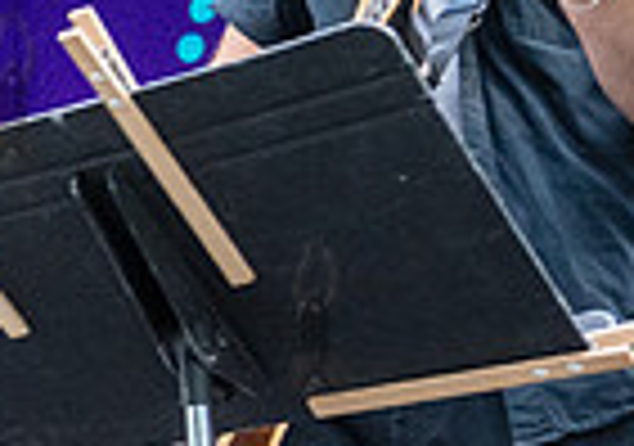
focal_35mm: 201
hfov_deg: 9.1
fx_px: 3599
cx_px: -837
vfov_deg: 7.1
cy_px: 193
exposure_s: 1/1250
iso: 2500
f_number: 4
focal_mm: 42
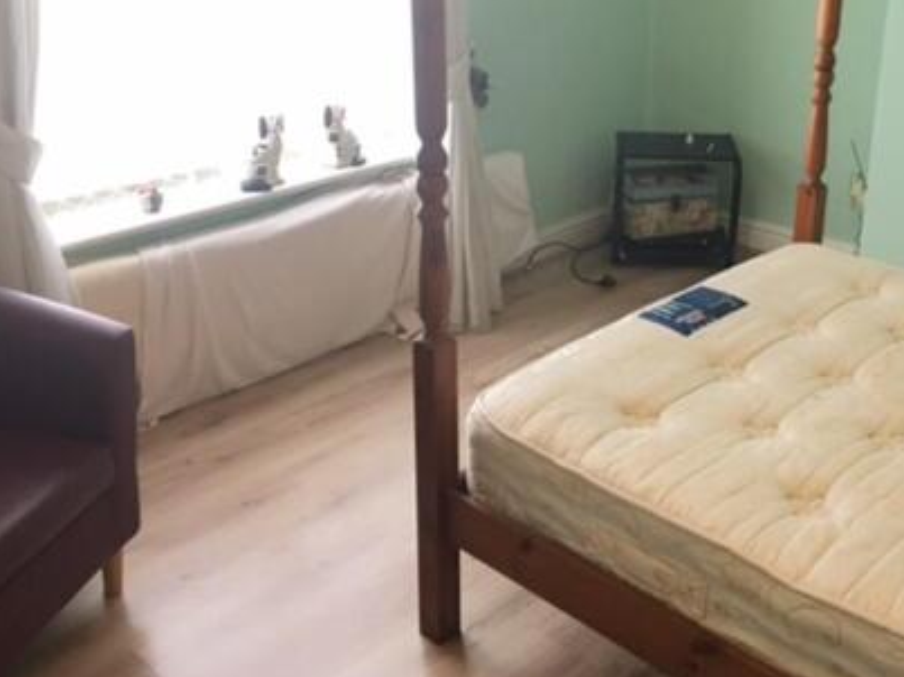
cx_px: 571
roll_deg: -2.0
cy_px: 221
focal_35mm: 42
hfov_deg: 44.4
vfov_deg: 34.0
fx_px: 1097
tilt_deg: -18.1
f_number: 2.2
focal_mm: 4.15
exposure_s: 1/17
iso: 80
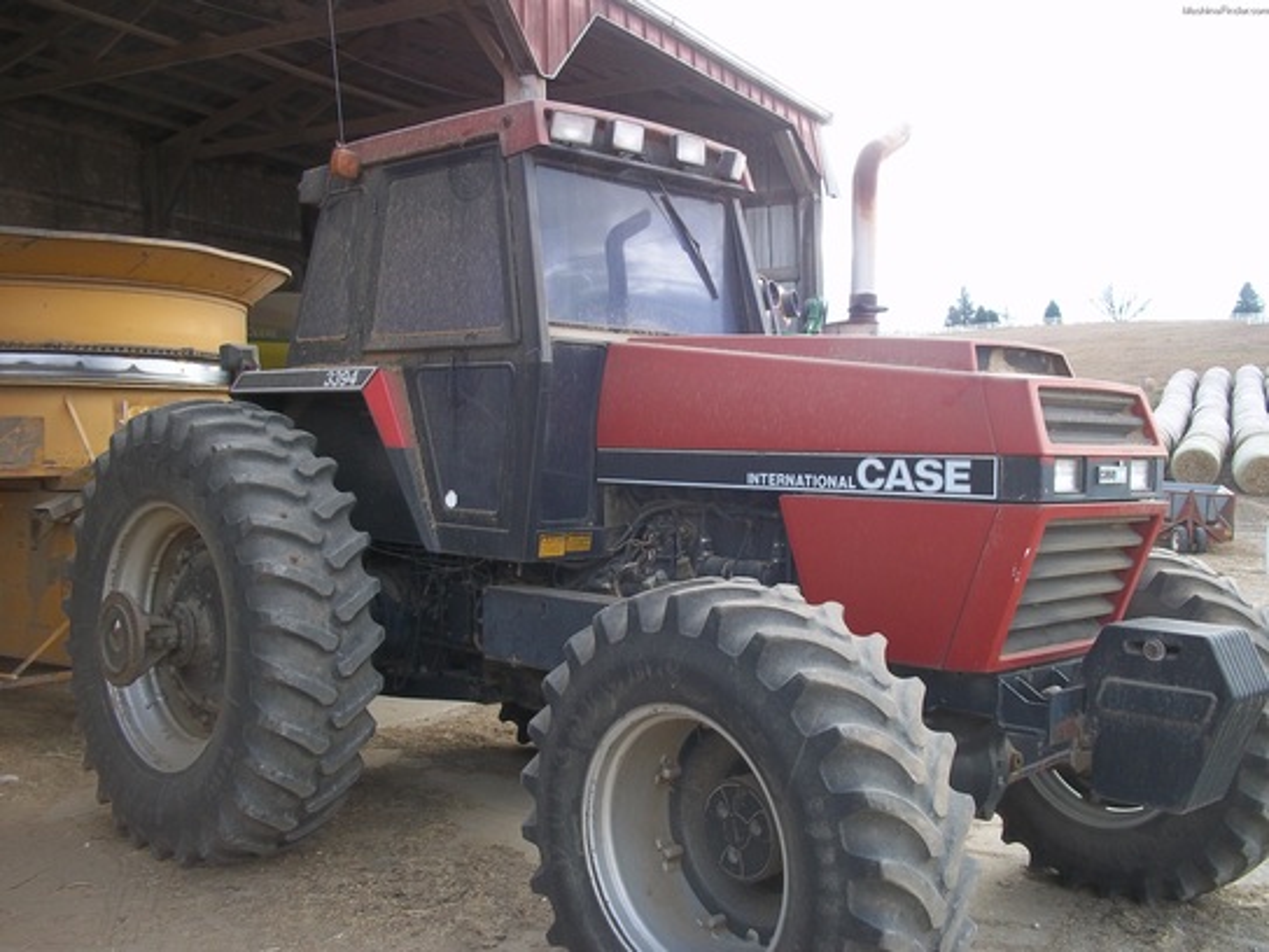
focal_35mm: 36
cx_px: 634
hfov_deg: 51.4
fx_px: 1320
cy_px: 476
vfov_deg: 39.7
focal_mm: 6.5
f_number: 3.1
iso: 80
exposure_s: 1/125
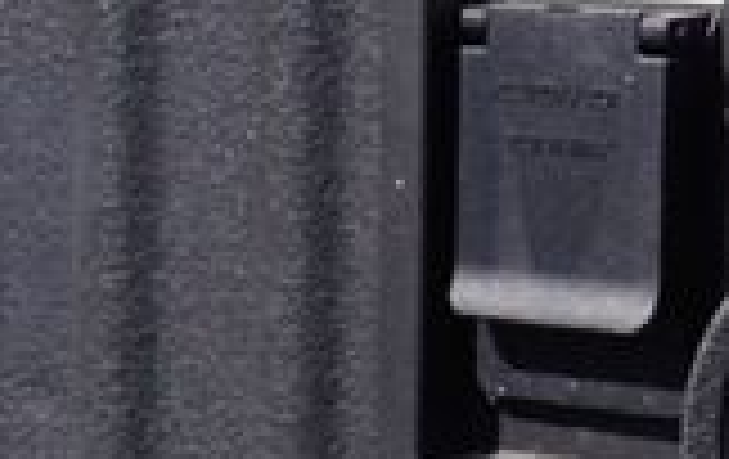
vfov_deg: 6.2
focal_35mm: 211
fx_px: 4201
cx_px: 644
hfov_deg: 9.9
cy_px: 63
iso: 100
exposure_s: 1/125
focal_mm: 35
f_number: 10
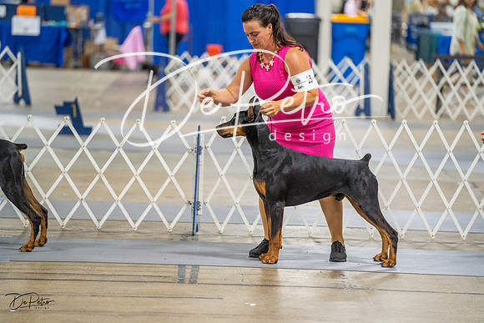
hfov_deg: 12.3
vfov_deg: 8.2
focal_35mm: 167
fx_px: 2246
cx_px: 242
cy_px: 162
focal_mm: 167
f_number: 2.8
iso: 3200
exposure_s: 1/200
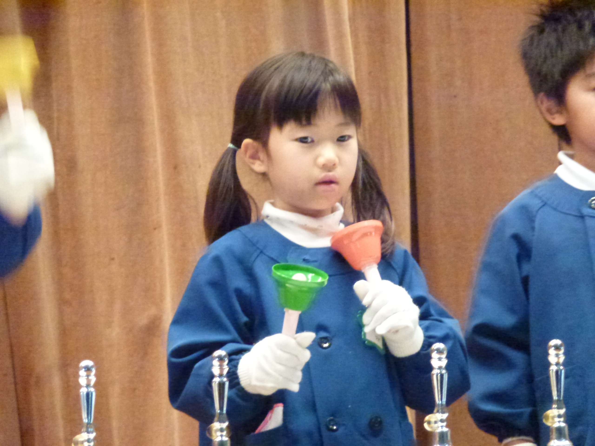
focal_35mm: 384
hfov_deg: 5.2
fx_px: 6600
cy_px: 223
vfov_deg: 3.9
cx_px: 298
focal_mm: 68.8
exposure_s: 1/30
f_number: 5.9
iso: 1600
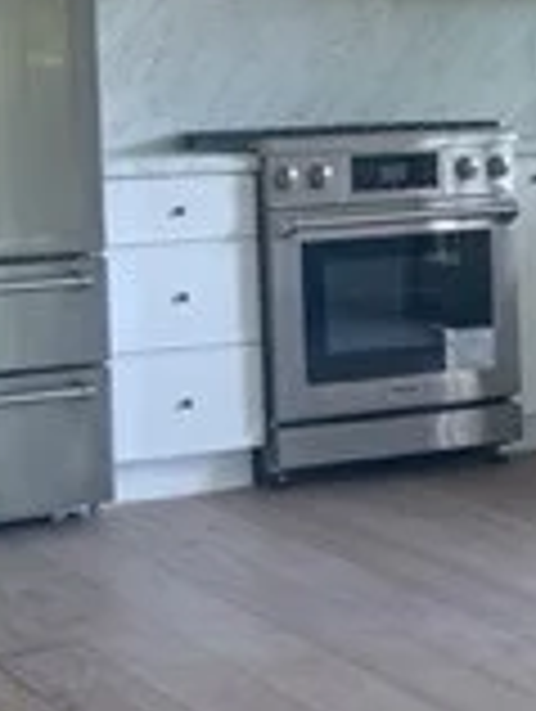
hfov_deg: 15.3
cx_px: 351
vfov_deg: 20.1
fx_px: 1997
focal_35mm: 97
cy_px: 248
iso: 125
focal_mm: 6.76
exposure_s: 1/230
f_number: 1.78
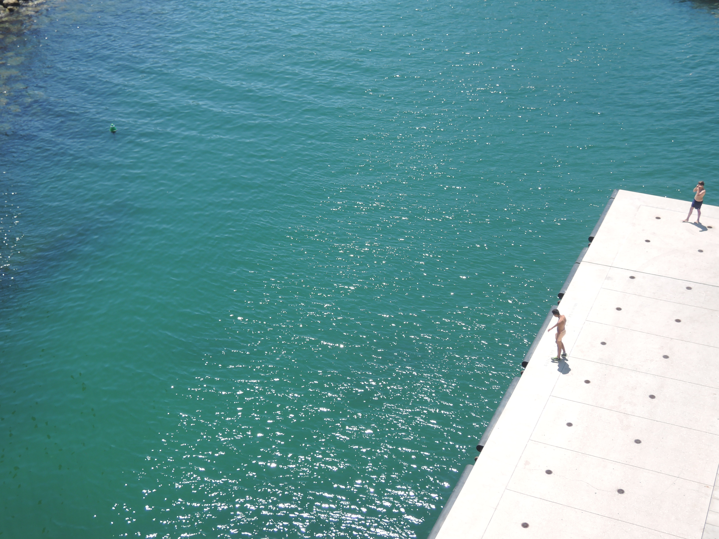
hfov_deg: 38.2
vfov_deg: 29.1
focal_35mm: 50
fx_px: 1039
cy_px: 270
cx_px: 360
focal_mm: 10.7
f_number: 4
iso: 80
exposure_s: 1/400
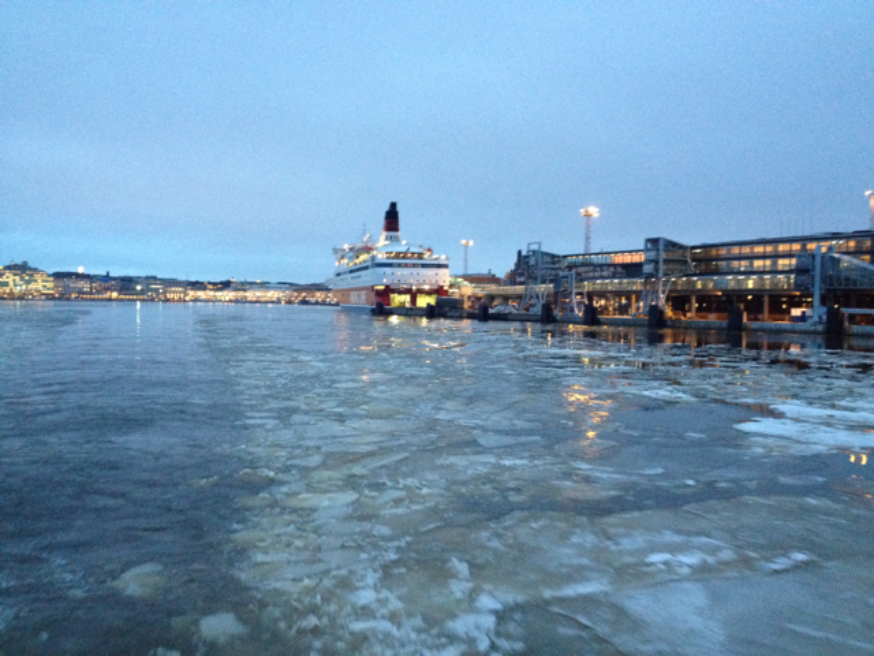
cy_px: 328
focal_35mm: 35
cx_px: 437
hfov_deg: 52.6
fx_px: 884
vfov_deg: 40.7
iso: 400
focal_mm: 4.28
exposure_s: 1/20
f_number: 2.4
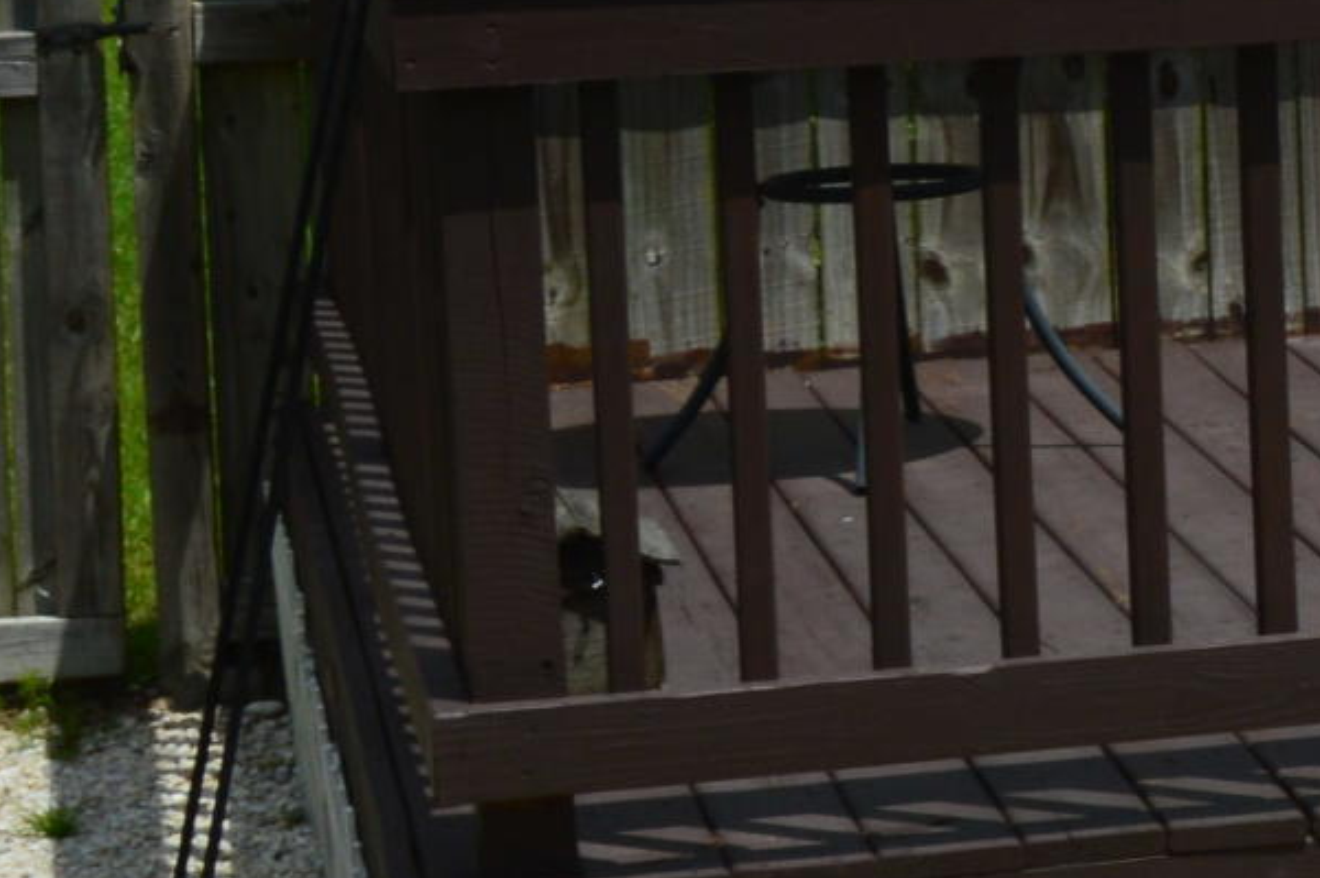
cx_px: 3153
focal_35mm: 180
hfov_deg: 10.0
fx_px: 6594
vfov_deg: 7.6
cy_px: 156
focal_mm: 24
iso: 140
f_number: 11
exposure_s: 1/500
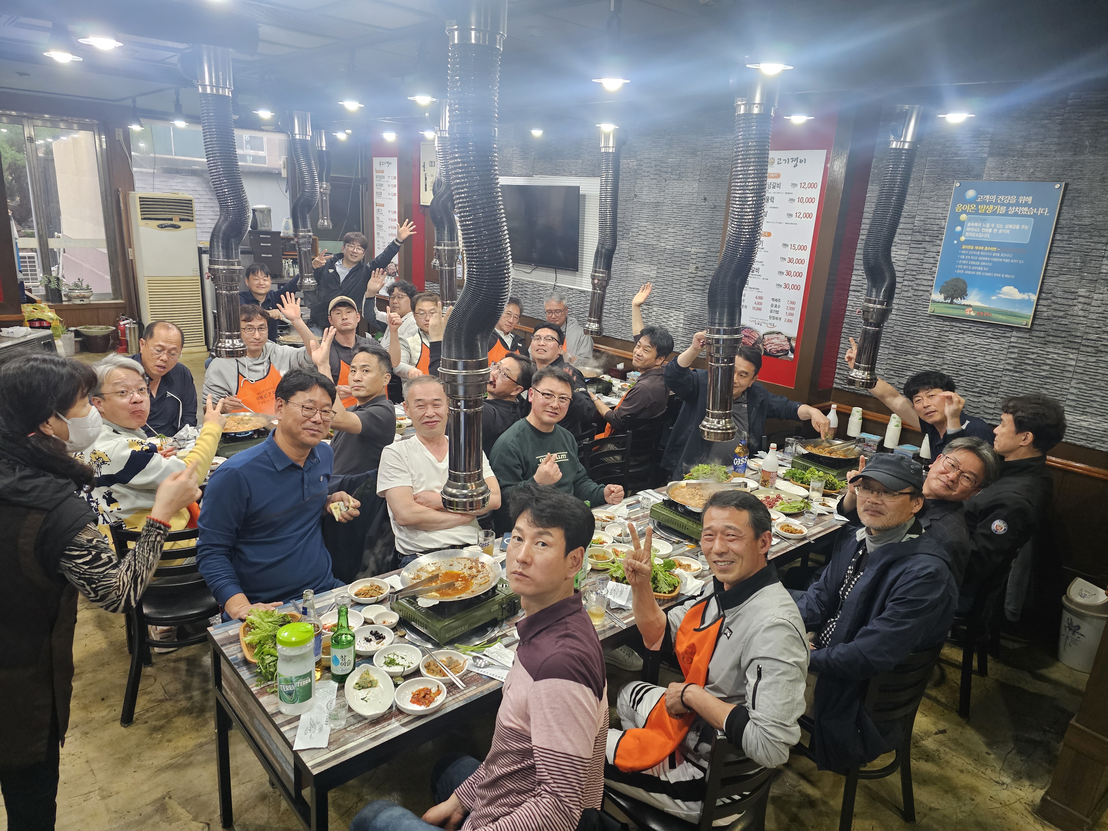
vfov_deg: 58.9
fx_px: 736
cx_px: 554
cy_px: 416
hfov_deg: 73.9
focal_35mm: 23
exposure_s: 1/120
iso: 800
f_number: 1.7
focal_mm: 6.3
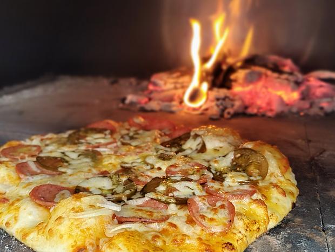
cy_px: 126
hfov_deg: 73.8
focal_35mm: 23
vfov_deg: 59.0
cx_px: 168
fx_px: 223
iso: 497
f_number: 1.8
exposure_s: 1/50
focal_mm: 5.56
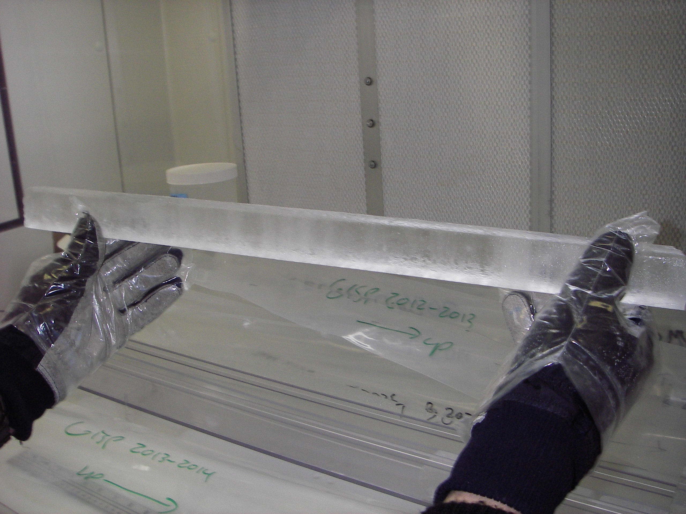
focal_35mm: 38
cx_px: 343
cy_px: 257
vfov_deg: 37.7
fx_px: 753
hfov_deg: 49.0
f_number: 3.3
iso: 100
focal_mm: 6.3
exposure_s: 1/30
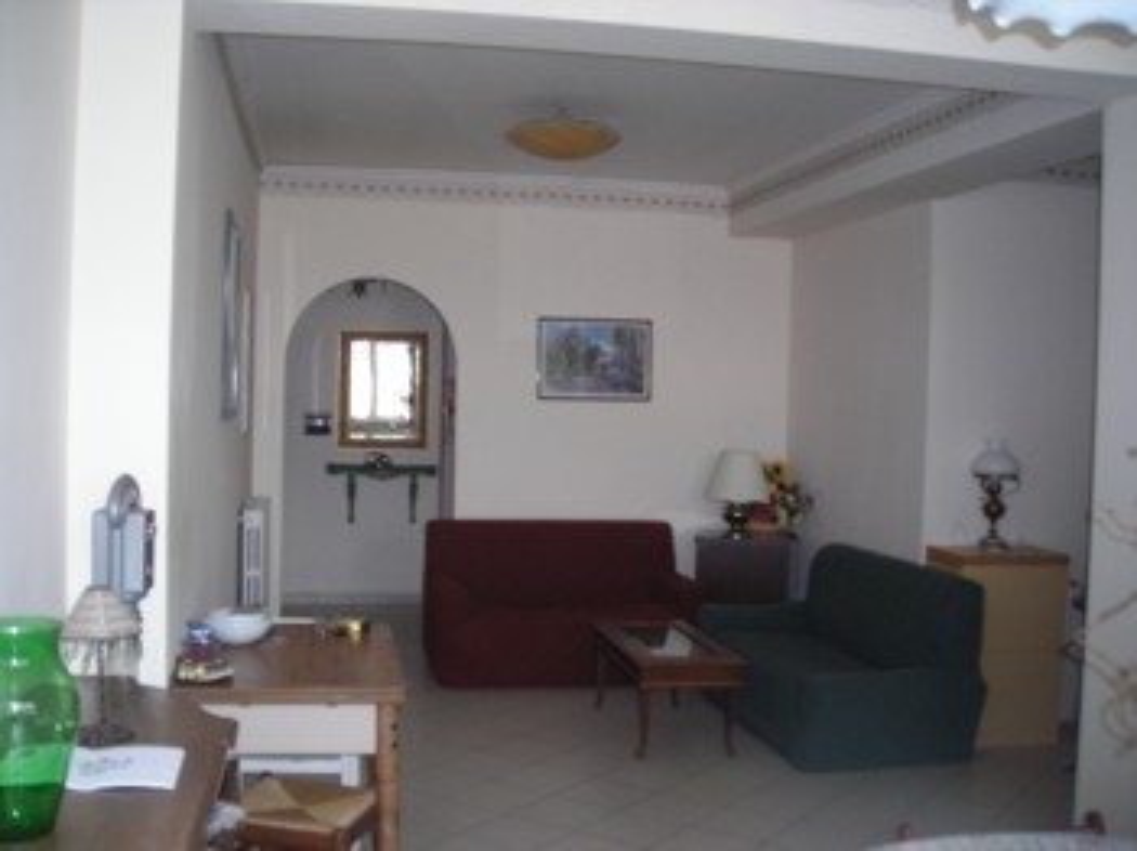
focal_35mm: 38
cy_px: 426
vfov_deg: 37.7
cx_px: 568
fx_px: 1247
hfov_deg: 49.0
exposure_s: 1/60
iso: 199
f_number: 3.2
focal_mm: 6.3
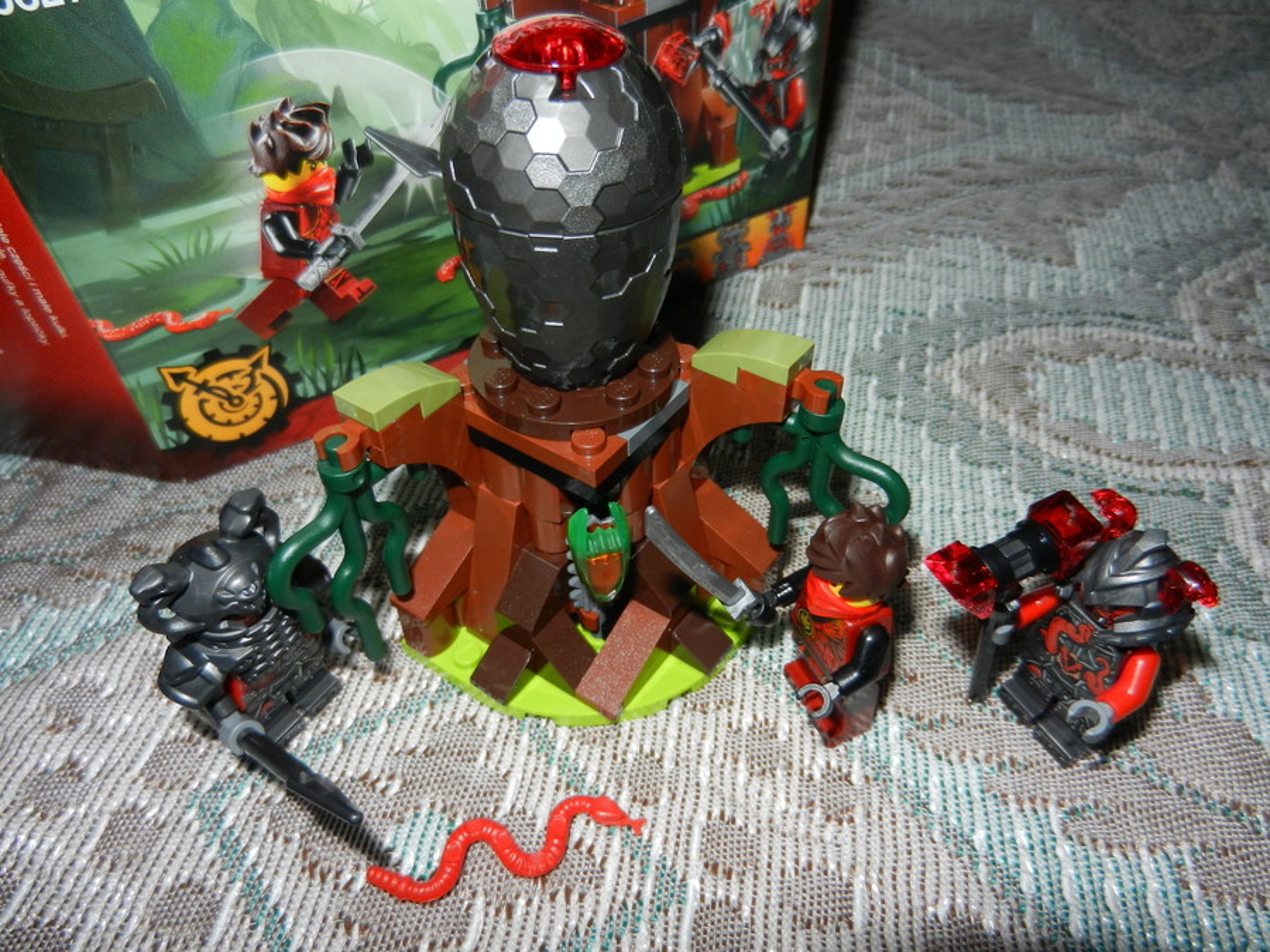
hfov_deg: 69.4
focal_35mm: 25
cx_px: 635
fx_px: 917
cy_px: 476
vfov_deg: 54.9
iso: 200
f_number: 7
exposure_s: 1/30
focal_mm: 4.5
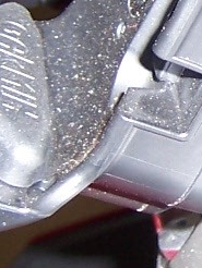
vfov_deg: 8.7
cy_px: 34
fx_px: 1763
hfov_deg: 6.5
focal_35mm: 227
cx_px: 322
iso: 80
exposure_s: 1/60
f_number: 2.8
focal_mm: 6.2
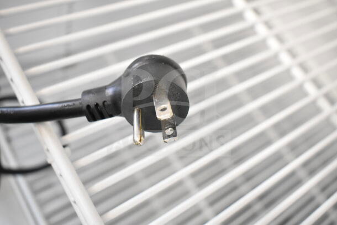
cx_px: 168
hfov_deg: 51.3
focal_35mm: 38
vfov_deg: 35.5
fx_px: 351
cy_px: 112
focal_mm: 25
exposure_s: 1/40
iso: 5000
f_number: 4
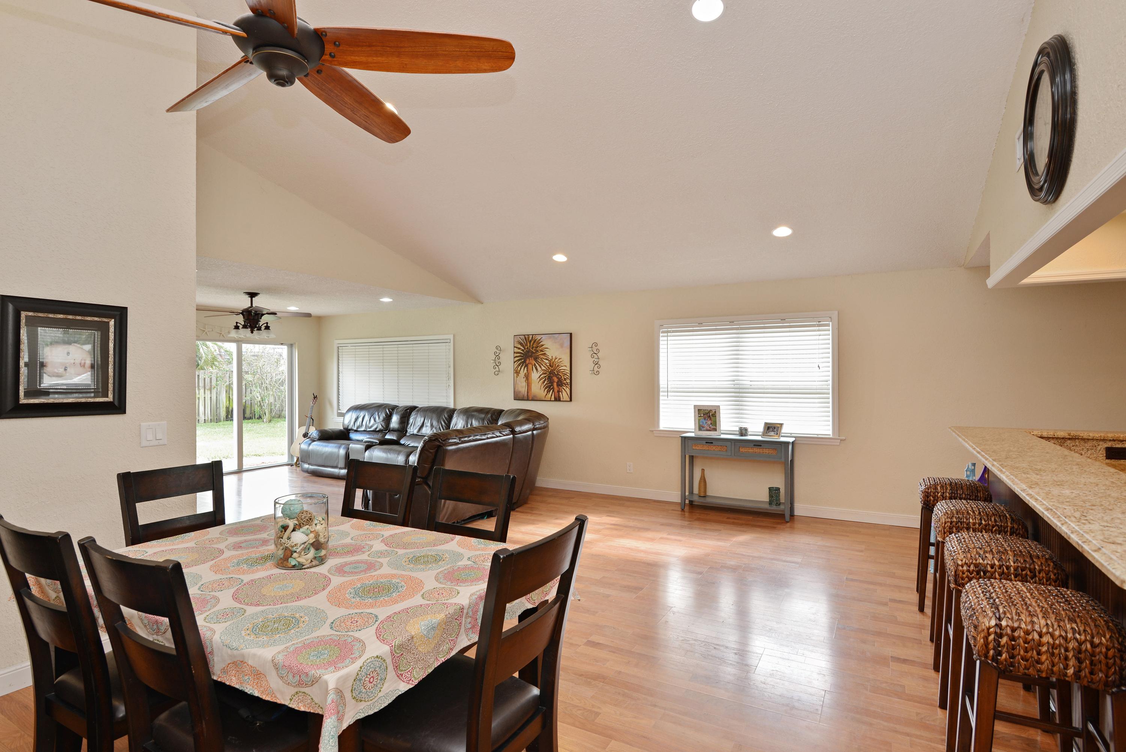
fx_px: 563
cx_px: 563
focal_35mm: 18
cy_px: 376
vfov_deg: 67.4
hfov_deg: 90.0
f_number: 8
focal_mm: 18
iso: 200
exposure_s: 1/10
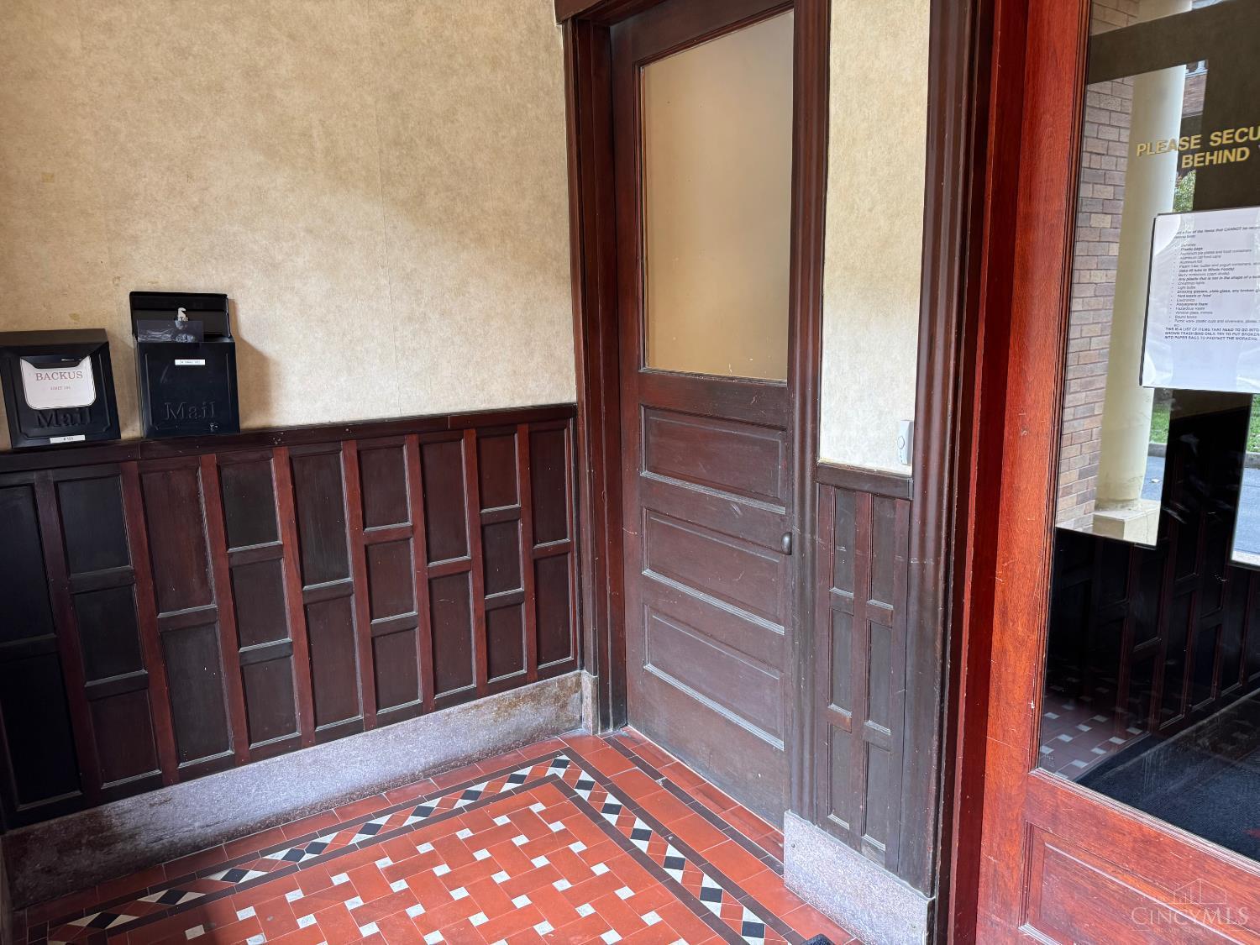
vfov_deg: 56.8
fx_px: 874
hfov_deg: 71.6
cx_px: 630
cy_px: 472
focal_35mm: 24
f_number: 1.78
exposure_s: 1/120
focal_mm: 6.76
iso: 200
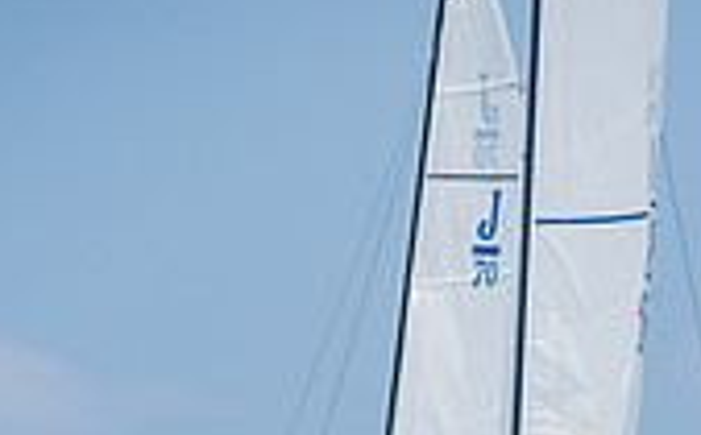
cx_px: 535
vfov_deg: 1.9
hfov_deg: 3.0
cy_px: 841
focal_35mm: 694
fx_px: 13237
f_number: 8
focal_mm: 170
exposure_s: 1/1250
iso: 400
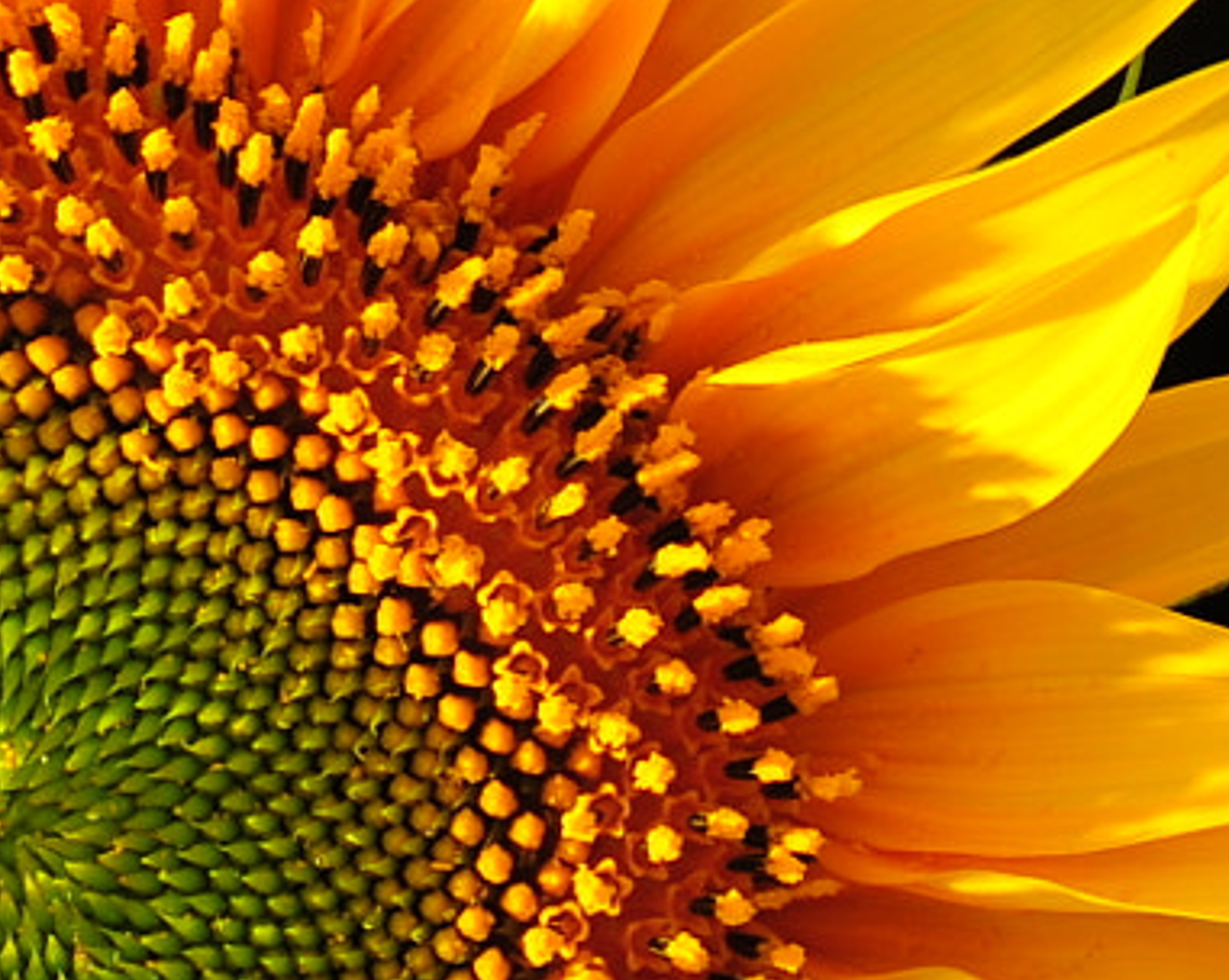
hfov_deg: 1.4
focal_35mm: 1363
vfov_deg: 1.1
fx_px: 49527
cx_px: -26
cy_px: 575
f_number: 9
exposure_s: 1/200
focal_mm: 270
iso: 200
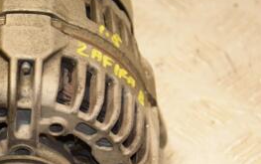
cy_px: 112
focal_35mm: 216
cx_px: 6
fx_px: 1538
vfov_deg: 6.1
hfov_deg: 9.6
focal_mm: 62
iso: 800
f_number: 5.3
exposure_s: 1/160
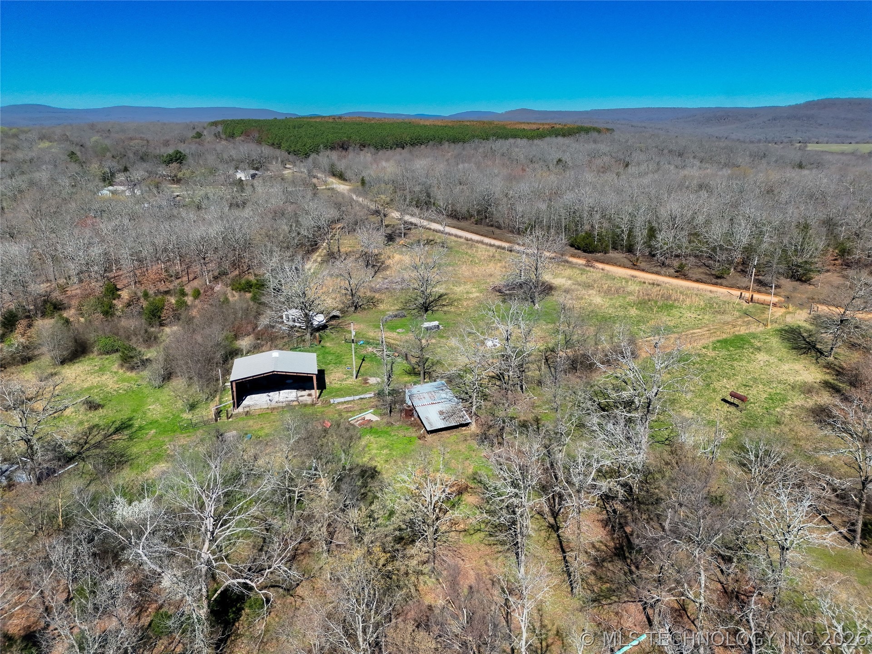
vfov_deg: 56.8
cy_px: 327
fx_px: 605
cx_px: 436
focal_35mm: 24
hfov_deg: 71.6
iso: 190
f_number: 1.7
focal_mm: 6.72
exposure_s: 1/5000
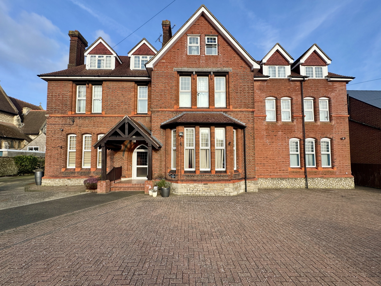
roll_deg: +0.5
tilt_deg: +4.4
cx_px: 190
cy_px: 143
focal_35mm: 14
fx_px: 154
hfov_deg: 102.1
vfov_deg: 85.7
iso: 40
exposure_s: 1/804
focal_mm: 2.22
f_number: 2.2
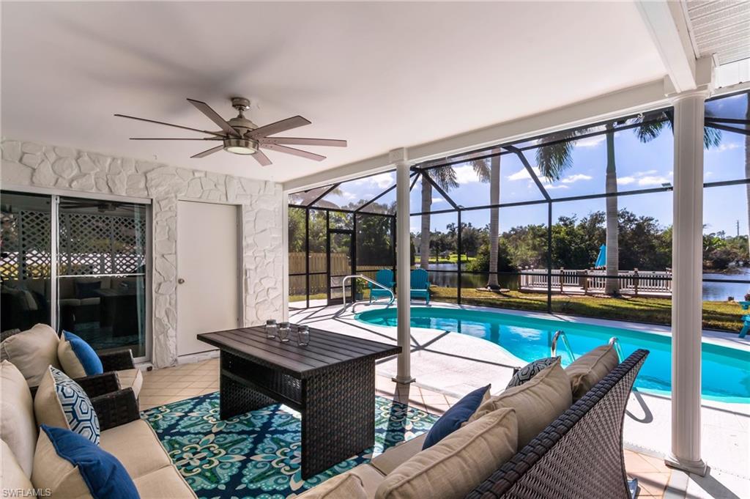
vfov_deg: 72.0
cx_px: 375
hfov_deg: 95.0
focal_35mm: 16
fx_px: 343
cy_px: 250
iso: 100
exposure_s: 1/200
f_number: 11
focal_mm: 11
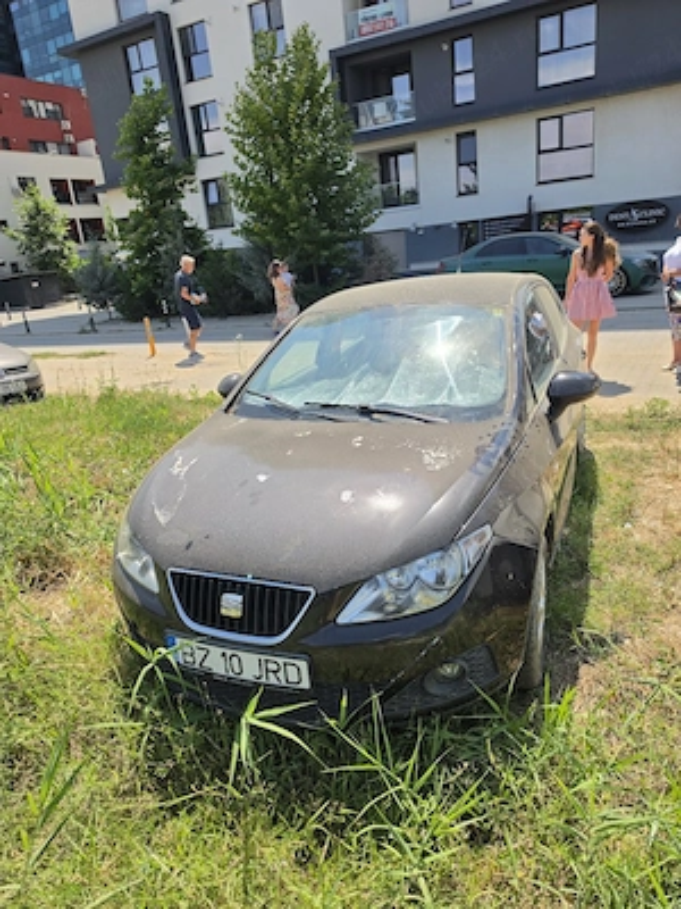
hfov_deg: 58.9
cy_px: 454
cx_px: 340
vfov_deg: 73.9
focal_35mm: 23
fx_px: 603
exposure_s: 1/10000
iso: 64
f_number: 1.4
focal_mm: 6.5
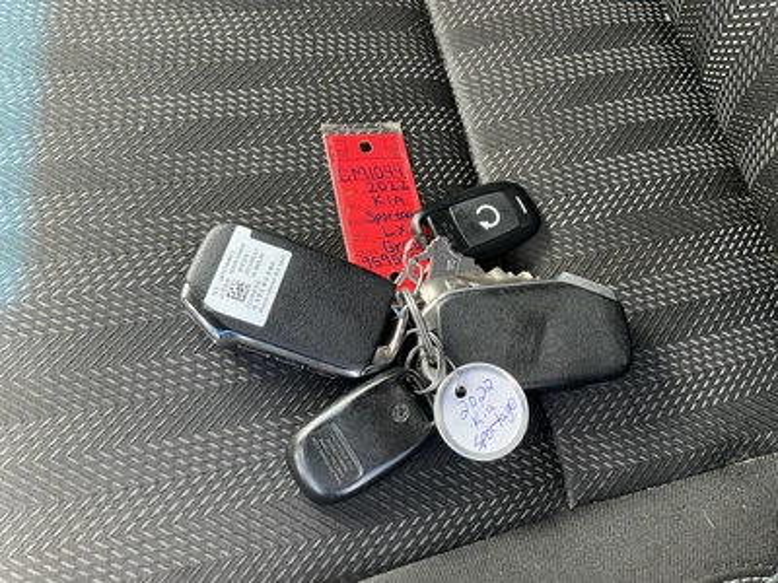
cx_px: 389
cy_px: 292
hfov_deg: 63.4
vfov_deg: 49.7
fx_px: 629
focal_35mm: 28
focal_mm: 3
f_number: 1.8
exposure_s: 1/60
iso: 80
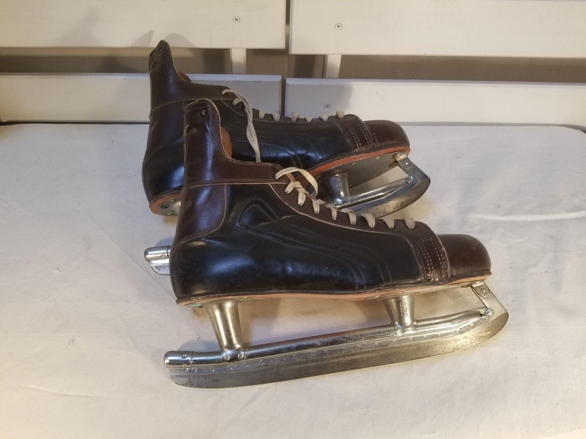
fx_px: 440
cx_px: 293
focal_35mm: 26
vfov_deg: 53.1
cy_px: 220
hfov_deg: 67.3
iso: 100
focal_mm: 4.25
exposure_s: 1/100
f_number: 1.7
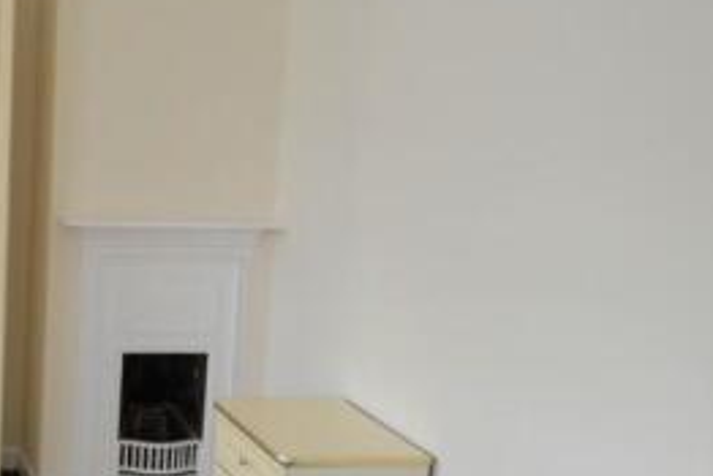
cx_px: -95
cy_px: 209
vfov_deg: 22.6
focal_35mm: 60
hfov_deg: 29.6
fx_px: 1189
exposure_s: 1/60
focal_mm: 16
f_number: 4
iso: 400
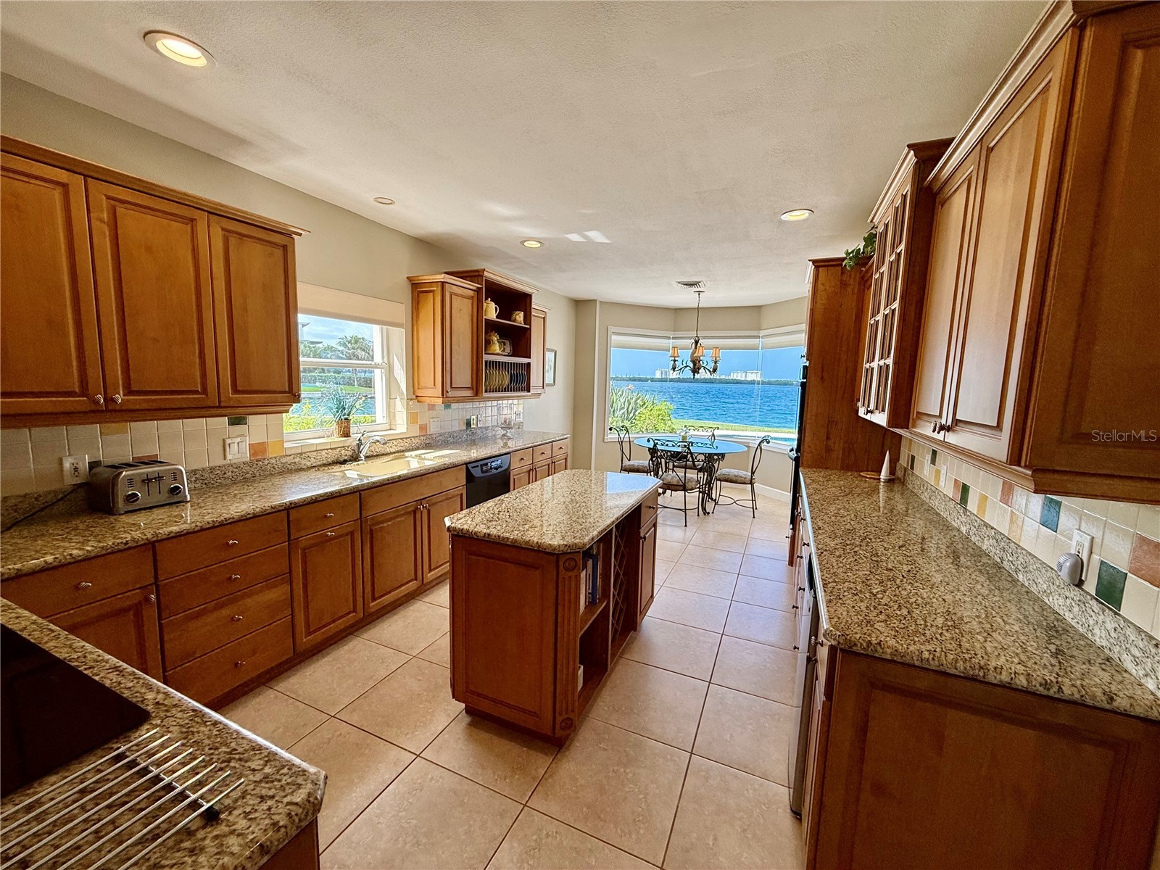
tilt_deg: -6.4
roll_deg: -1.4
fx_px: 469
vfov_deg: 85.7
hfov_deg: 102.1
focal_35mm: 14
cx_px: 580
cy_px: 435
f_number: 2.2
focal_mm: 2.22
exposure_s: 1/255
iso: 64
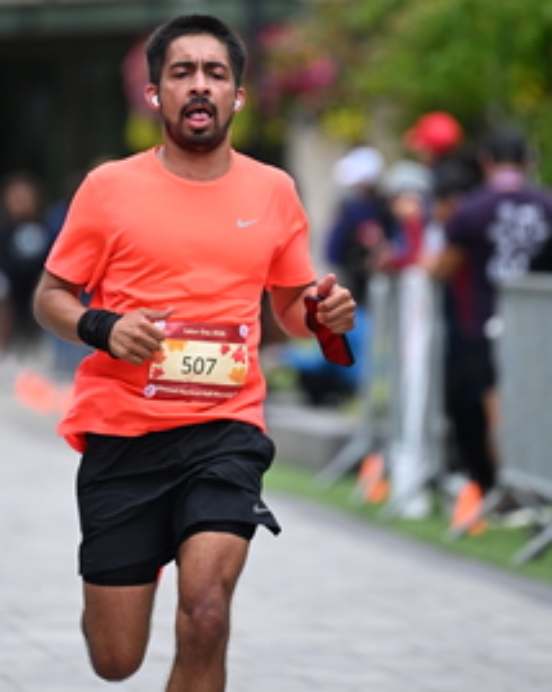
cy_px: 232
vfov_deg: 5.0
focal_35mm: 386
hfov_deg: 4.0
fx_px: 7892
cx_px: 182
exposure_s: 1/2000
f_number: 2.8
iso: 640
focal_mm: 200
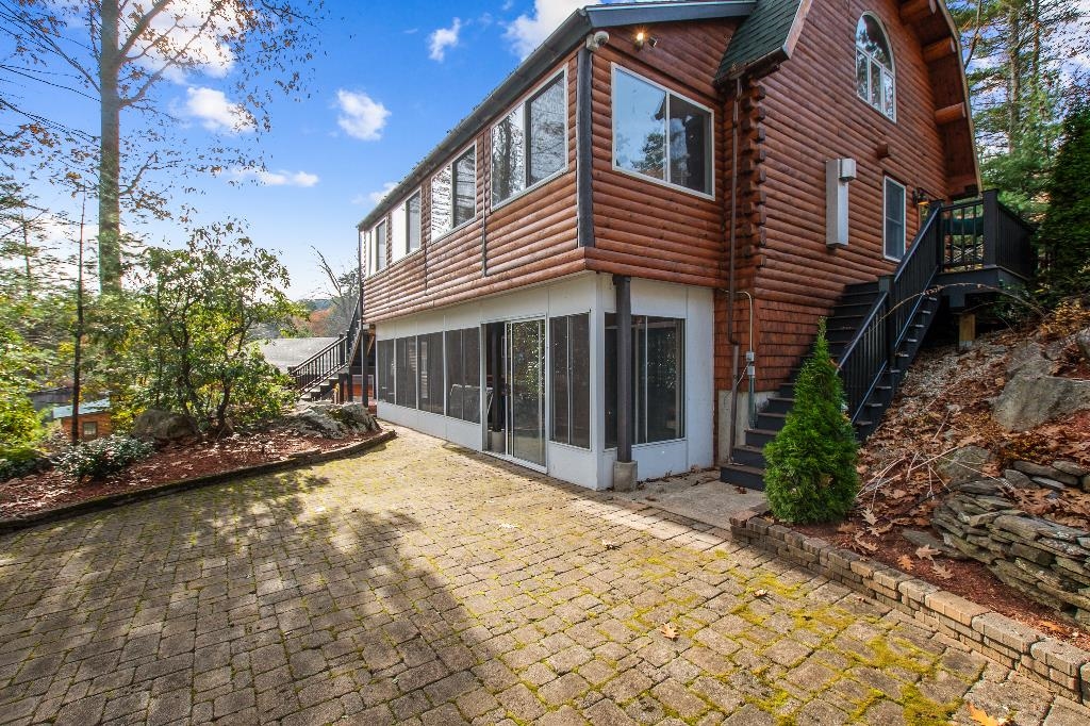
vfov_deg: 77.3
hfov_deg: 100.4
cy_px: 363
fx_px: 454
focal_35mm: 15
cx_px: 545
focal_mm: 10
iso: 100
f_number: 8
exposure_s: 1/80
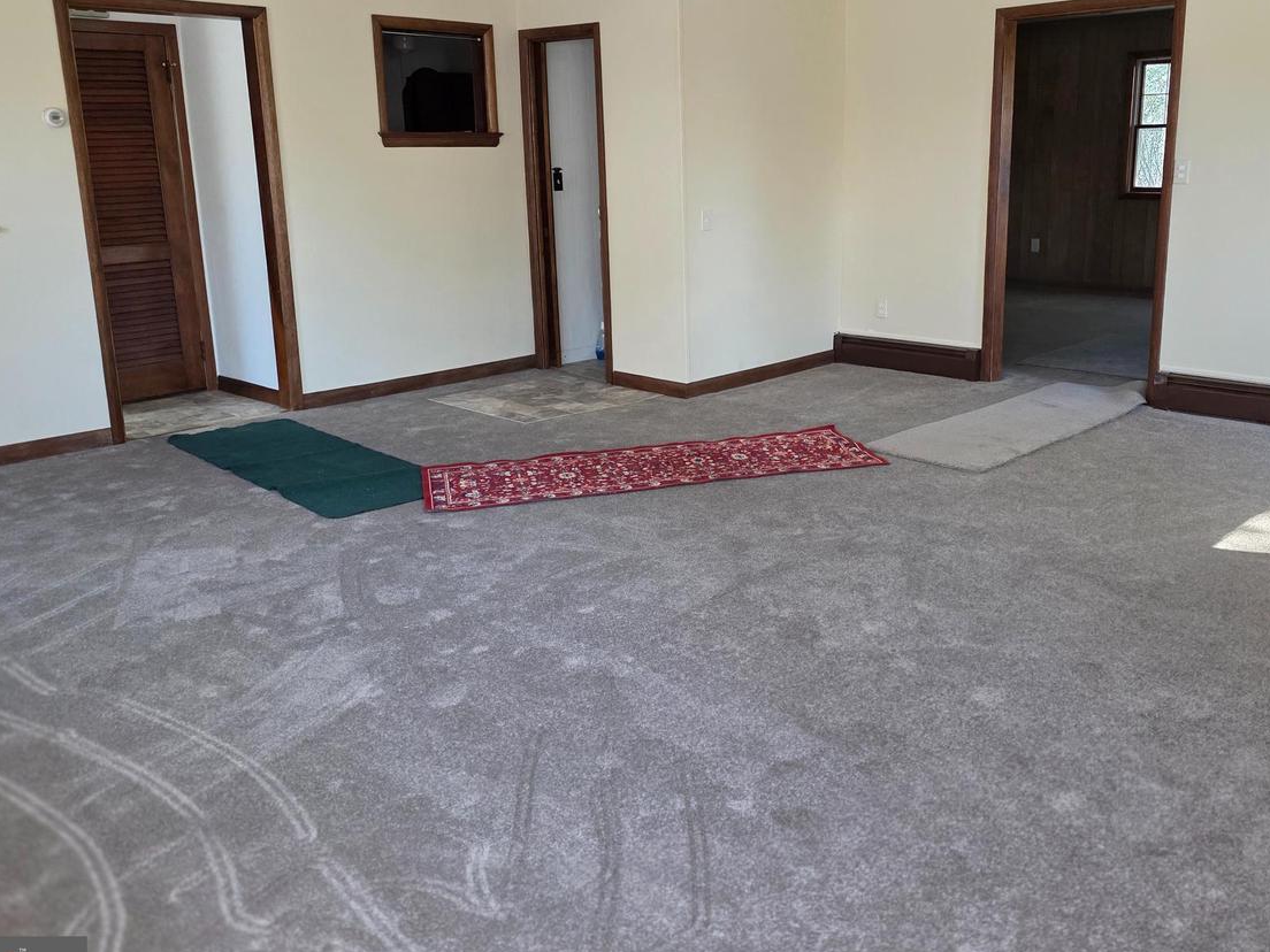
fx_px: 1101
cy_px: 382
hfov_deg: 59.8
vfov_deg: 46.5
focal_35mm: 30
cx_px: 713
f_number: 1.7
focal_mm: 6.3
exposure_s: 1/240
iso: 800
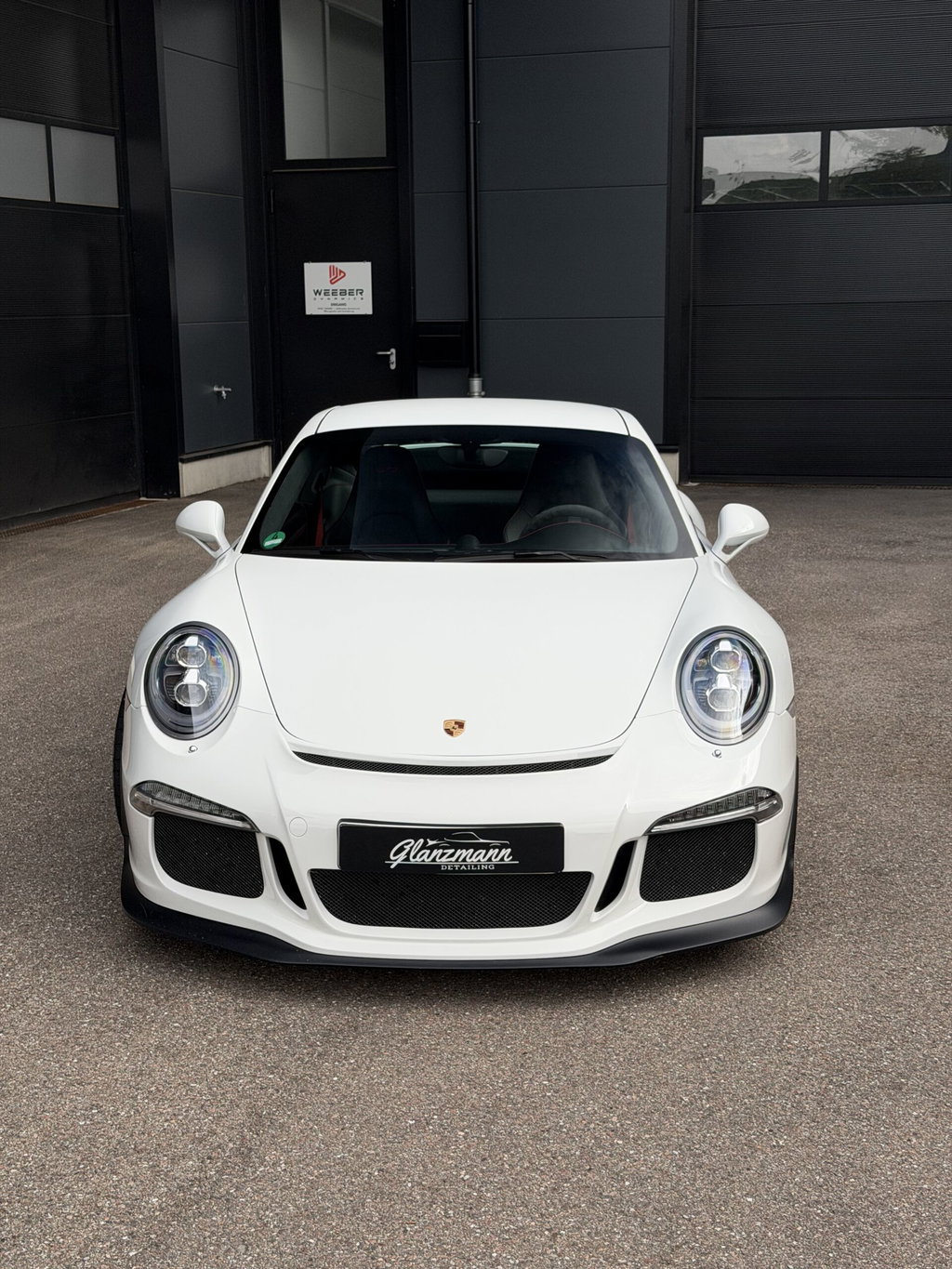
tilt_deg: -11.4
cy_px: 634
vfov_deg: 39.7
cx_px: 476
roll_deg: +0.5
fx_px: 1760
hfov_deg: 30.3
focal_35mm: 48
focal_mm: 6.76
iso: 64
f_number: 1.78
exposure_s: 1/1000
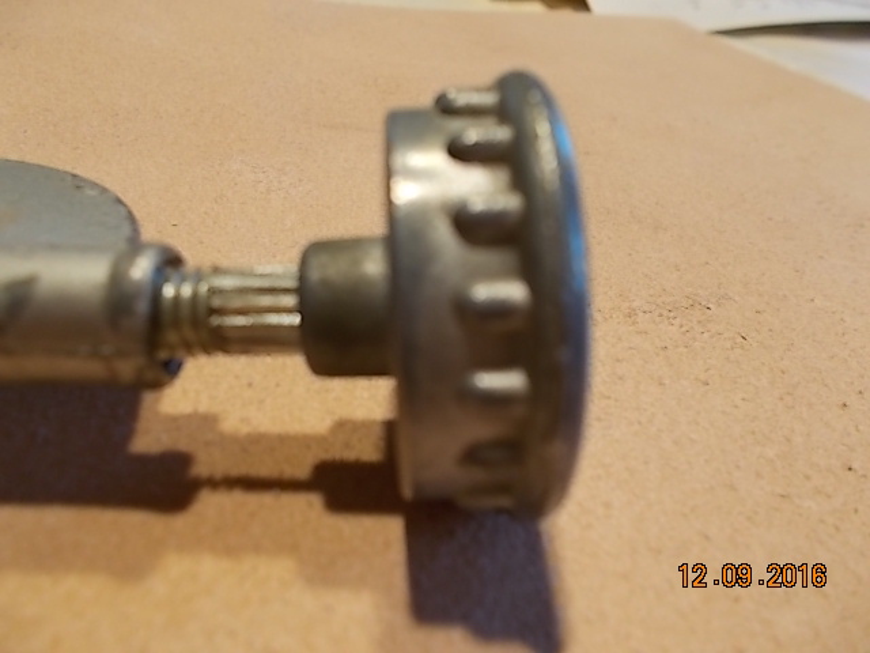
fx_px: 653
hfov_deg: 67.3
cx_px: 435
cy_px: 326
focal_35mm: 26
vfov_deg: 53.1
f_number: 3.2
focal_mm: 4.6
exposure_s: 1/25
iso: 160
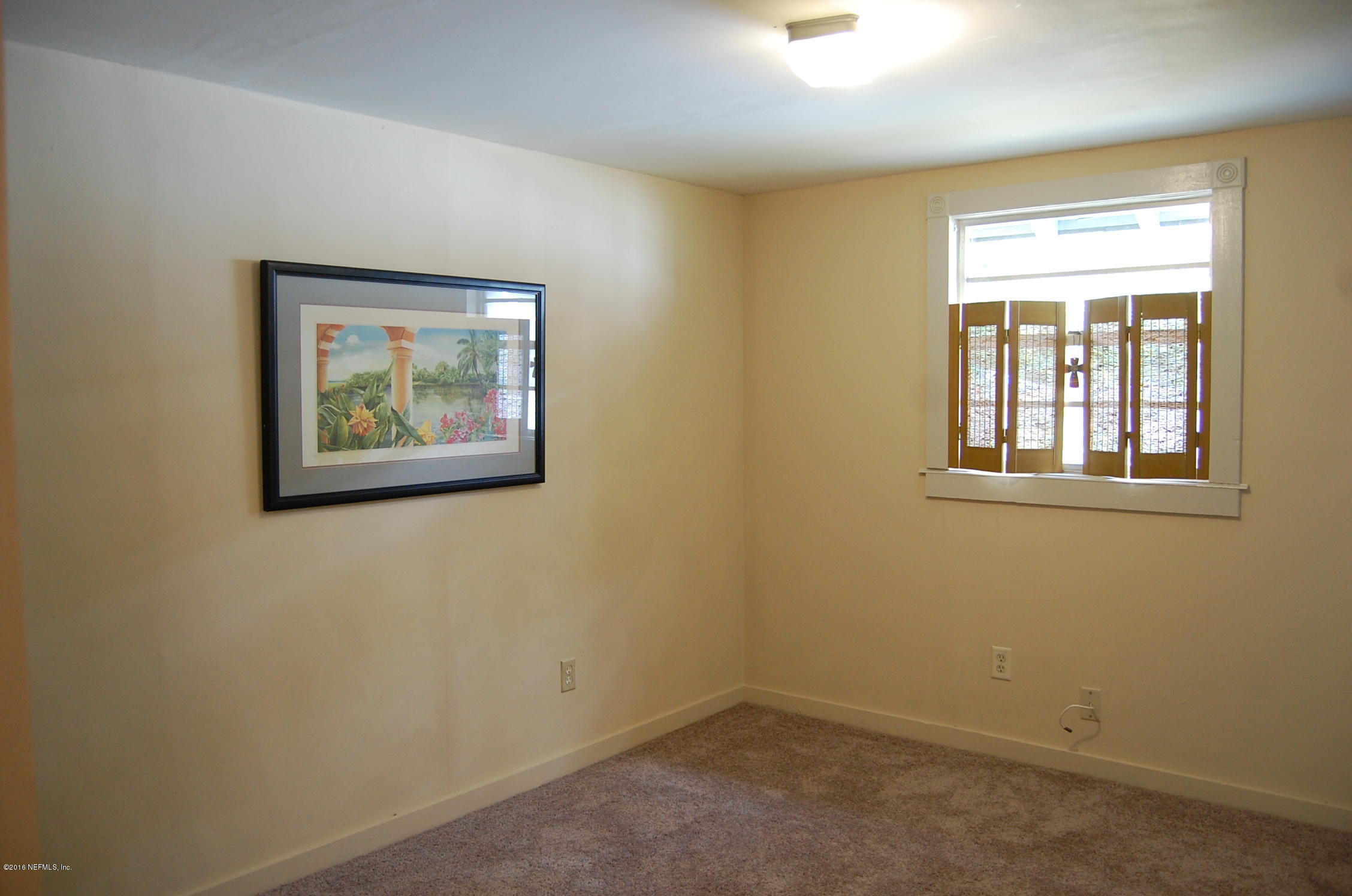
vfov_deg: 47.8
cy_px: 448
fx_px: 1012
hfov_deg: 67.5
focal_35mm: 27
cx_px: 676
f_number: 3.5
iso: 800
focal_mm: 18
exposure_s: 1/20
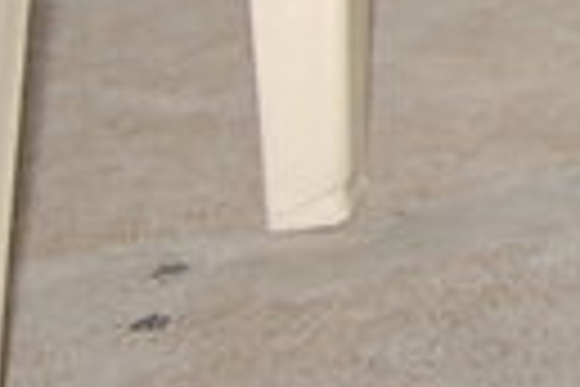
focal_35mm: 273
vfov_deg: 4.7
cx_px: 1556
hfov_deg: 7.0
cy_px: -893
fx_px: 4397
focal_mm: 23
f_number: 7.1
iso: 400
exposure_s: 1/125
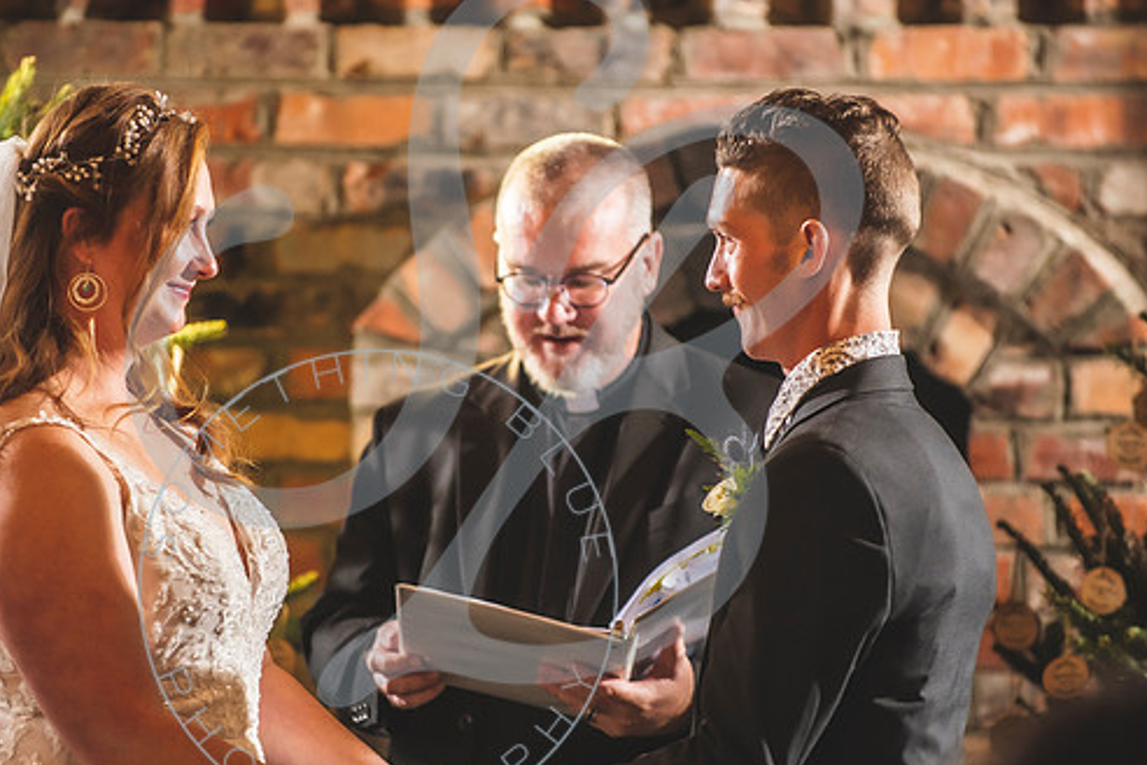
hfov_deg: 8.0
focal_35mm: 257
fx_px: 8188
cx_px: 529
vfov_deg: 5.3
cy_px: 391
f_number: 2.8
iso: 1000
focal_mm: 200
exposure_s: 1/200
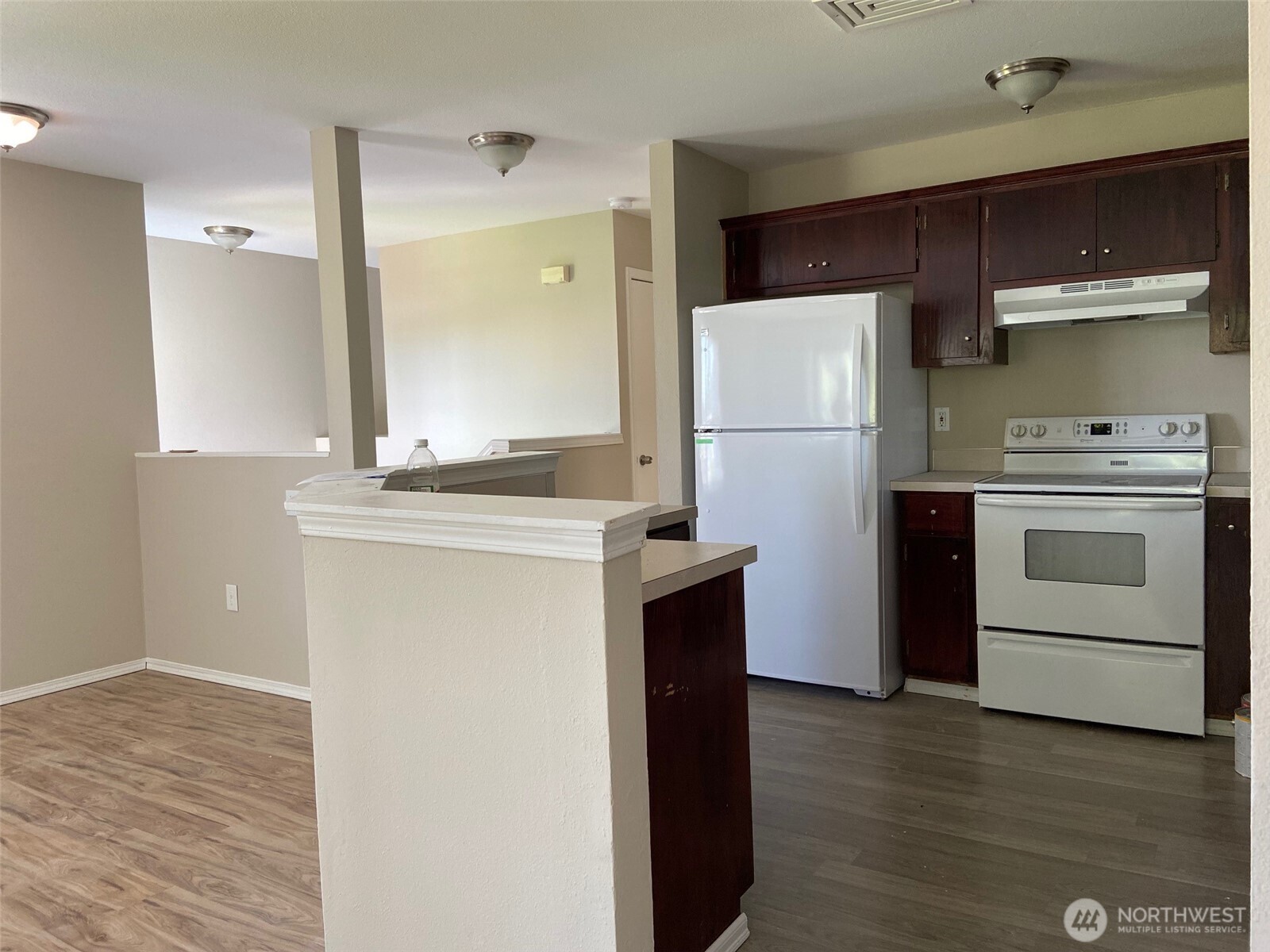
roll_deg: +1.7
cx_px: 635
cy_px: 476
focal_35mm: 26
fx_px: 954
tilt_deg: -4.0
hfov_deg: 67.3
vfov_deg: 53.1
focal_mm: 4.25
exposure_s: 1/60
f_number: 1.8
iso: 125
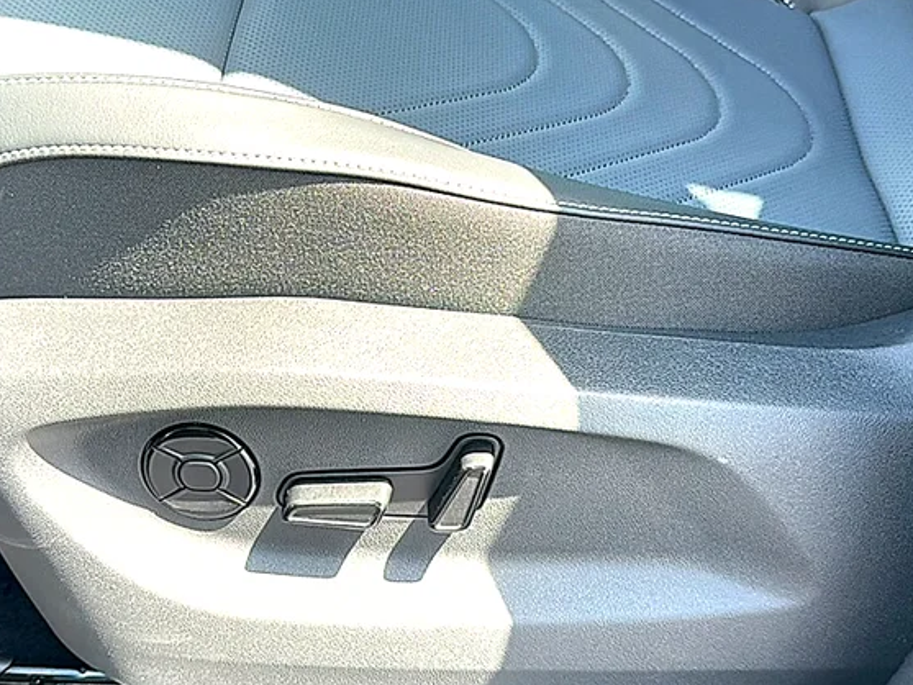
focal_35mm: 49
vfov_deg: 29.7
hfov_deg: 38.9
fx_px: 1293
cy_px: 371
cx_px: 410
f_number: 1.78
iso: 80
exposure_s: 1/424
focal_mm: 6.86
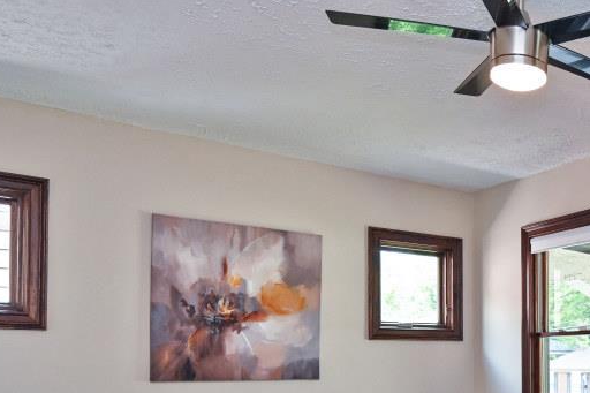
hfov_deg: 41.3
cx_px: 591
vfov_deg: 31.1
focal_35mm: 41
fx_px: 672
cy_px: 353
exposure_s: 1/60
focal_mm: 14
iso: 320
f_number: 4
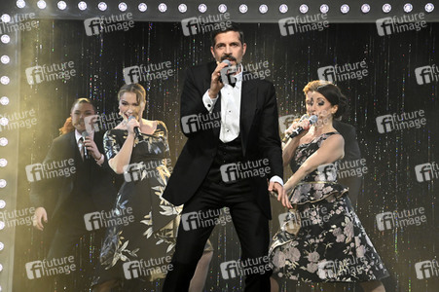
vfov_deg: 10.1
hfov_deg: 15.2
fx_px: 1645
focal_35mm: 135
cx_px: 220
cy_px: 146
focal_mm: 135
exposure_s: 1/320
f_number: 6.3
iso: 8000
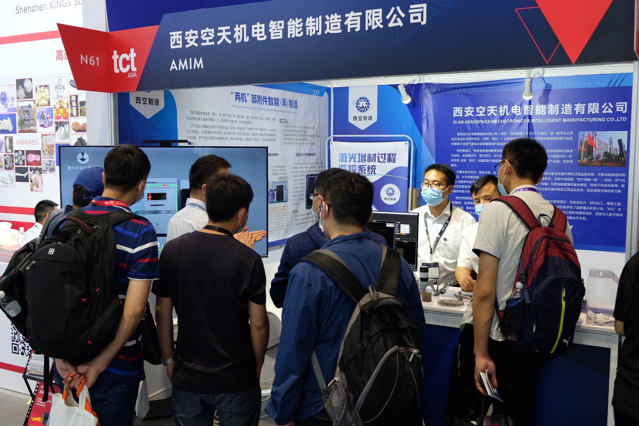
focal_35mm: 35
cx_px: 320
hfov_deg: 54.4
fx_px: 621
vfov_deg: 37.9
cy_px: 213
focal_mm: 23.3
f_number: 3.2
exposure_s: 1/100
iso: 800
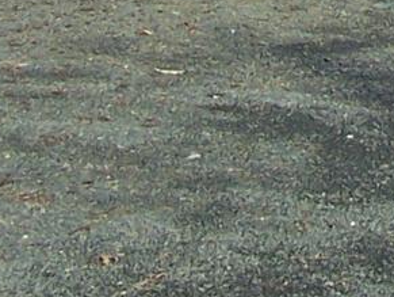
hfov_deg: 7.3
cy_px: -571
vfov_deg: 5.3
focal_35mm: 267
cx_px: 539
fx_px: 3043
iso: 80
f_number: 2.8
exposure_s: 1/1000
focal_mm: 6.3
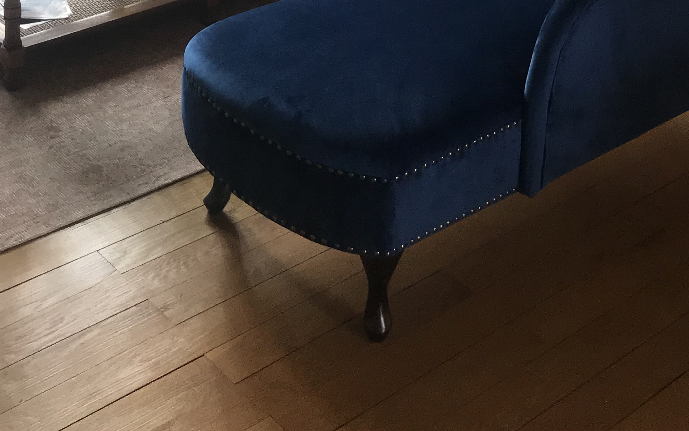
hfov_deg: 31.0
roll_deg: -0.5
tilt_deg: -10.0
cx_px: 183
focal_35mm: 65
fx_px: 1221
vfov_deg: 17.3
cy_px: -276
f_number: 1.8
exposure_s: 1/100
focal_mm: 3.99
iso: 40
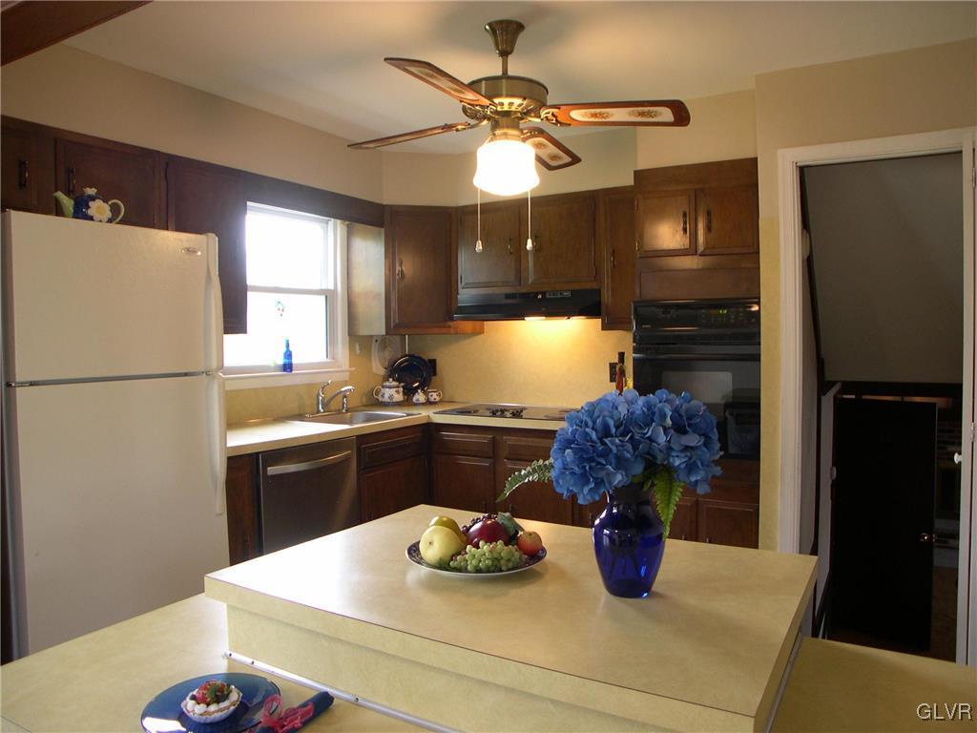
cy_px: 366
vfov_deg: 37.7
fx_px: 1073
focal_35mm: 38
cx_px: 488
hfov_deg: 49.0
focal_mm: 8
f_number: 2.8
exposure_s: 1/13
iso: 100
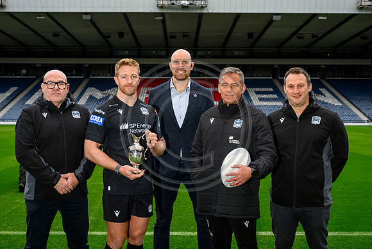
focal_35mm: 47
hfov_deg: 41.9
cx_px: 186
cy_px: 124
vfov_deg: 28.7
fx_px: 486
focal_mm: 47
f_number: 5
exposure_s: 1/160
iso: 500
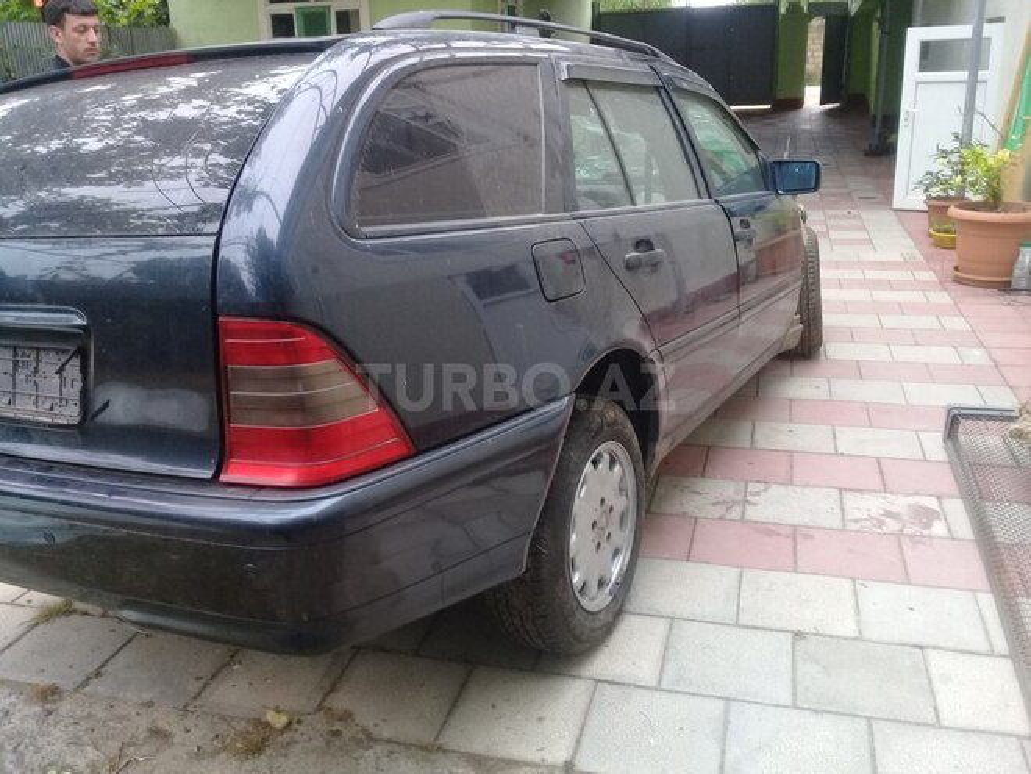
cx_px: 516
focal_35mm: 31
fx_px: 923
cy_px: 387
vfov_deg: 45.4
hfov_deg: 58.4
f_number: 2.2
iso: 64
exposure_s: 1/33
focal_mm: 3.3
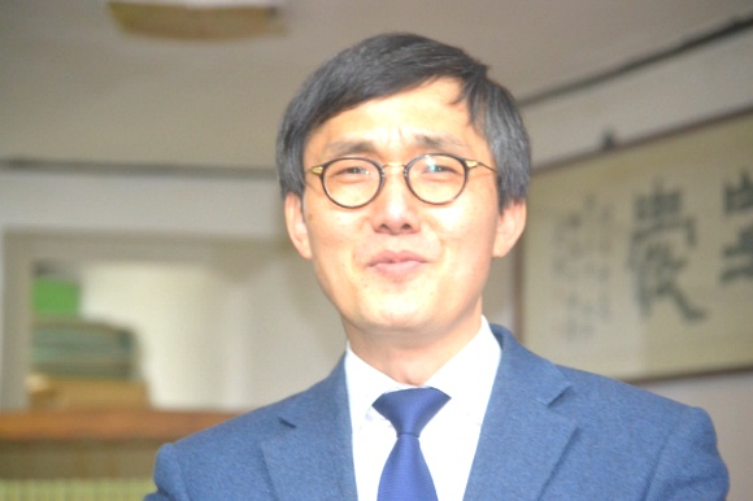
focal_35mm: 120
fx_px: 2508
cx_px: 376
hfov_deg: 17.1
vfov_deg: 11.4
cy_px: 250
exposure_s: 1/60
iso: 2200
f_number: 4.5
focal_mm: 80
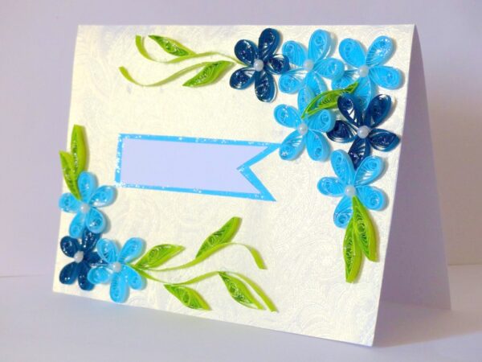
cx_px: 241
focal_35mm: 86
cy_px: 181
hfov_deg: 22.8
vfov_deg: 17.2
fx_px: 1197
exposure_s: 1/60
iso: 200
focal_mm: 15.5
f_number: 2.8
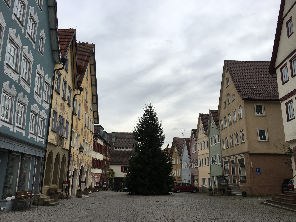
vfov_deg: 48.2
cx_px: 148
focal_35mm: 29
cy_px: 111
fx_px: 248
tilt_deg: +13.9
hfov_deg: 61.7
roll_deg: -0.1
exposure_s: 1/927
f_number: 2.2
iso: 25
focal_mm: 4.15
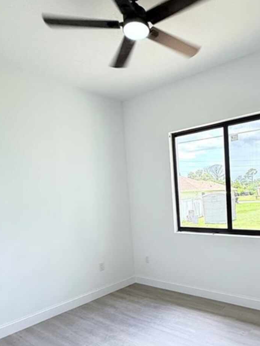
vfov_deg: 66.2
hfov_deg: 51.2
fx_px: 260
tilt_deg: -4.8
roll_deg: +3.0
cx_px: 189
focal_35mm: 26
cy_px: 218
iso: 100
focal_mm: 2.22
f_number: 2.2
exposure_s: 1/120
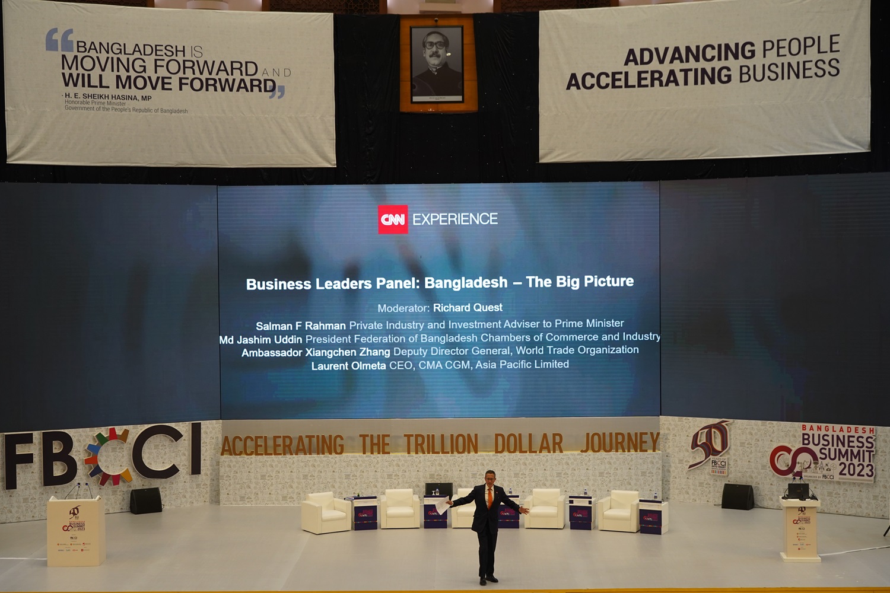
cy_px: 296
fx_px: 1384
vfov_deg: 24.2
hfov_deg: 35.6
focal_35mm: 56
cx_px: 445
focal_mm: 56
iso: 1000
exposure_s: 1/100
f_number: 4
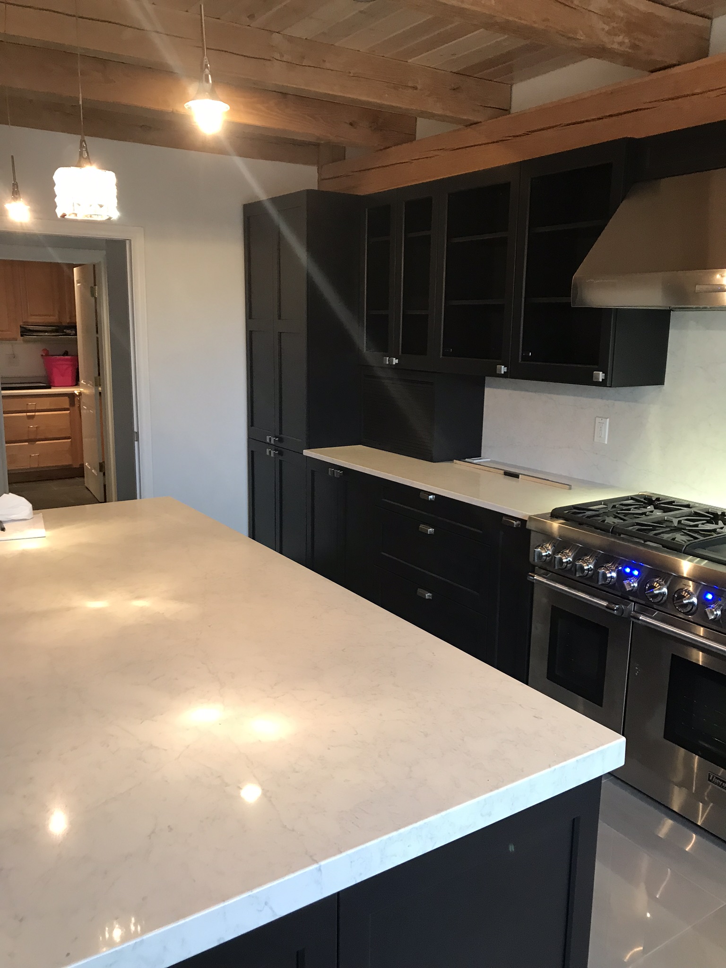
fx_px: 783
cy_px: 484
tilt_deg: -10.7
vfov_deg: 63.4
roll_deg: -0.4
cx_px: 363
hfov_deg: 49.7
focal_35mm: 28
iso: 40
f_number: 1.8
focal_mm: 3.99
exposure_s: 1/17
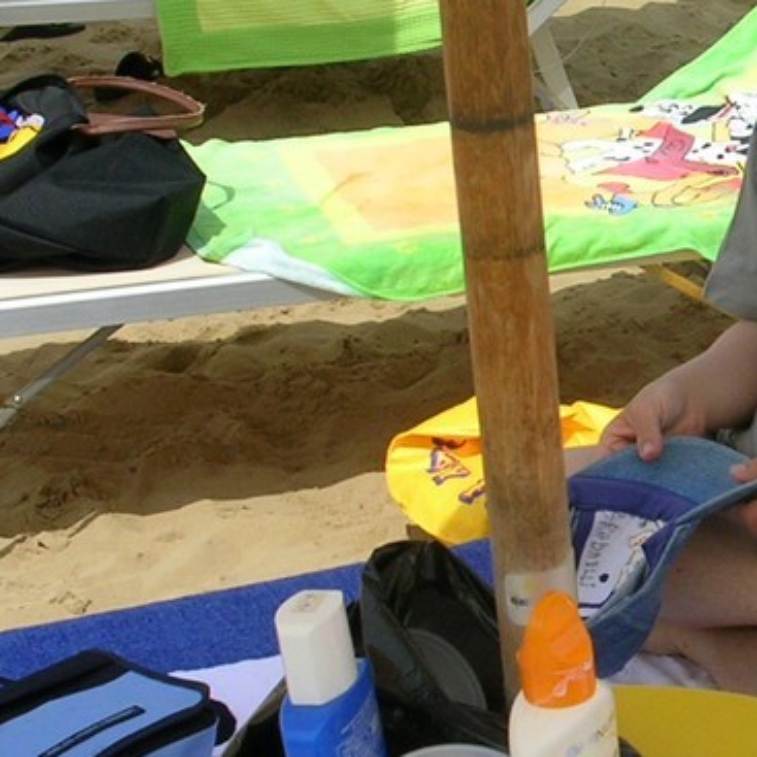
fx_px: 2623
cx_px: 825
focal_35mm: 106
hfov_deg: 16.0
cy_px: 380
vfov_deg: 16.4
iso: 50
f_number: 5.9
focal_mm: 6.6
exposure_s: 1/354
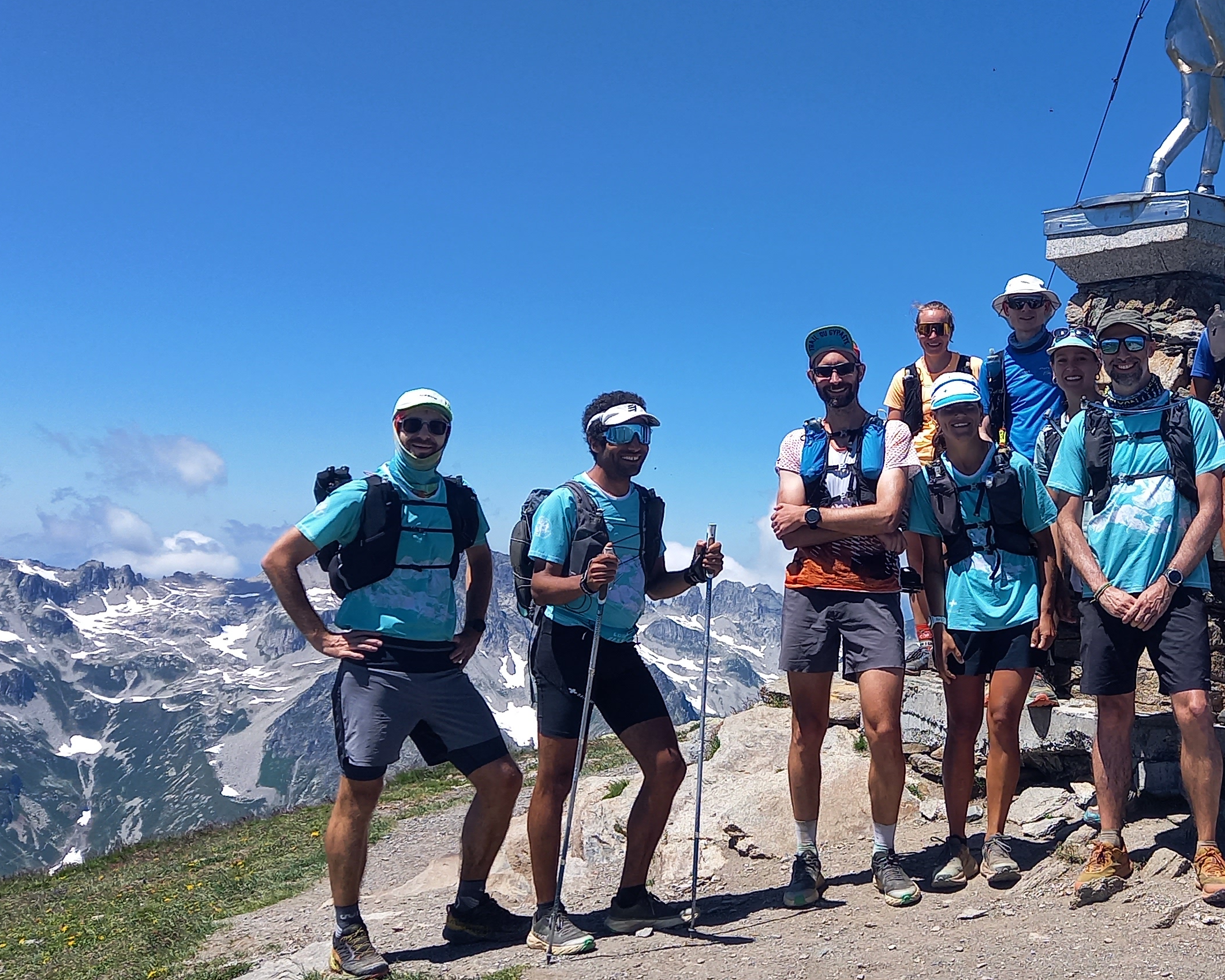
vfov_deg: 32.7
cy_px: 442
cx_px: 962
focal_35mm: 46
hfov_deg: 38.9
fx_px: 1668
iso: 50
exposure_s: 1/996
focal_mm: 4.65
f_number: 1.8
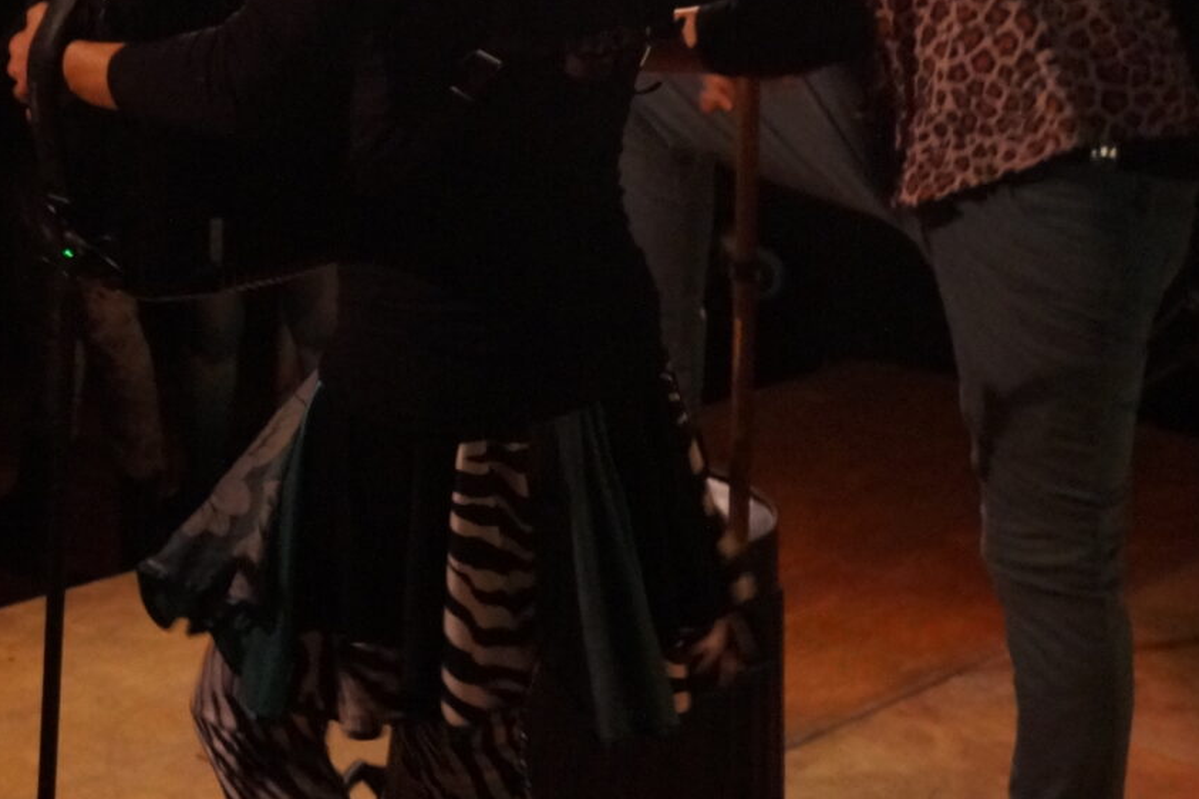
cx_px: -378
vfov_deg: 15.7
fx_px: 2731
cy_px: -276
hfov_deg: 22.1
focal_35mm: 82
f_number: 4.5
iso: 1600
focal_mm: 18
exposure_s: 1/40
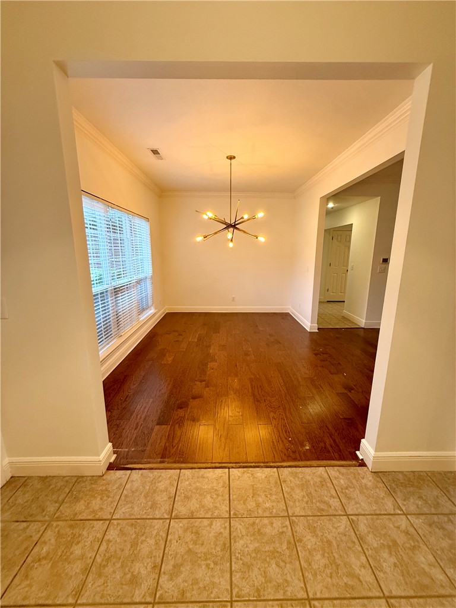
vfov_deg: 102.1
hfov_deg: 85.7
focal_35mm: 14
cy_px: 304
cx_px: 228
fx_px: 246
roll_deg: -0.6
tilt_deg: -11.4
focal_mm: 2.22
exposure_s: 1/120
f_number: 2.2
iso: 320
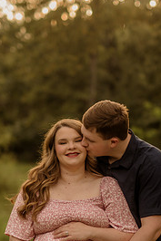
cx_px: 96
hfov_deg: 10.8
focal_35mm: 127
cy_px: 187
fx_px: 853
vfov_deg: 16.1
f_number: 1.8
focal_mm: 50
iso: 125
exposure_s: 1/640
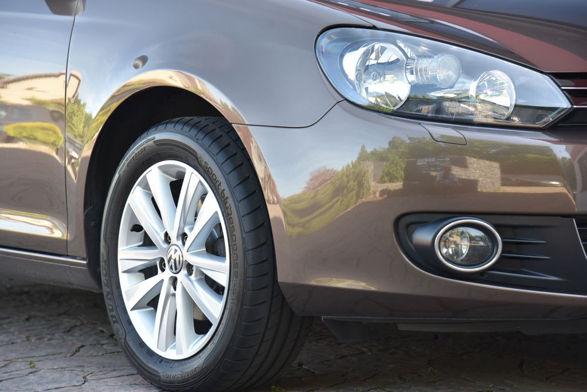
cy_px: 196
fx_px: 1827
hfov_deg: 18.3
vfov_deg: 12.2
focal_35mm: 112
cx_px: 294
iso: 500
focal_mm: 112
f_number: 5.6
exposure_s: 1/125
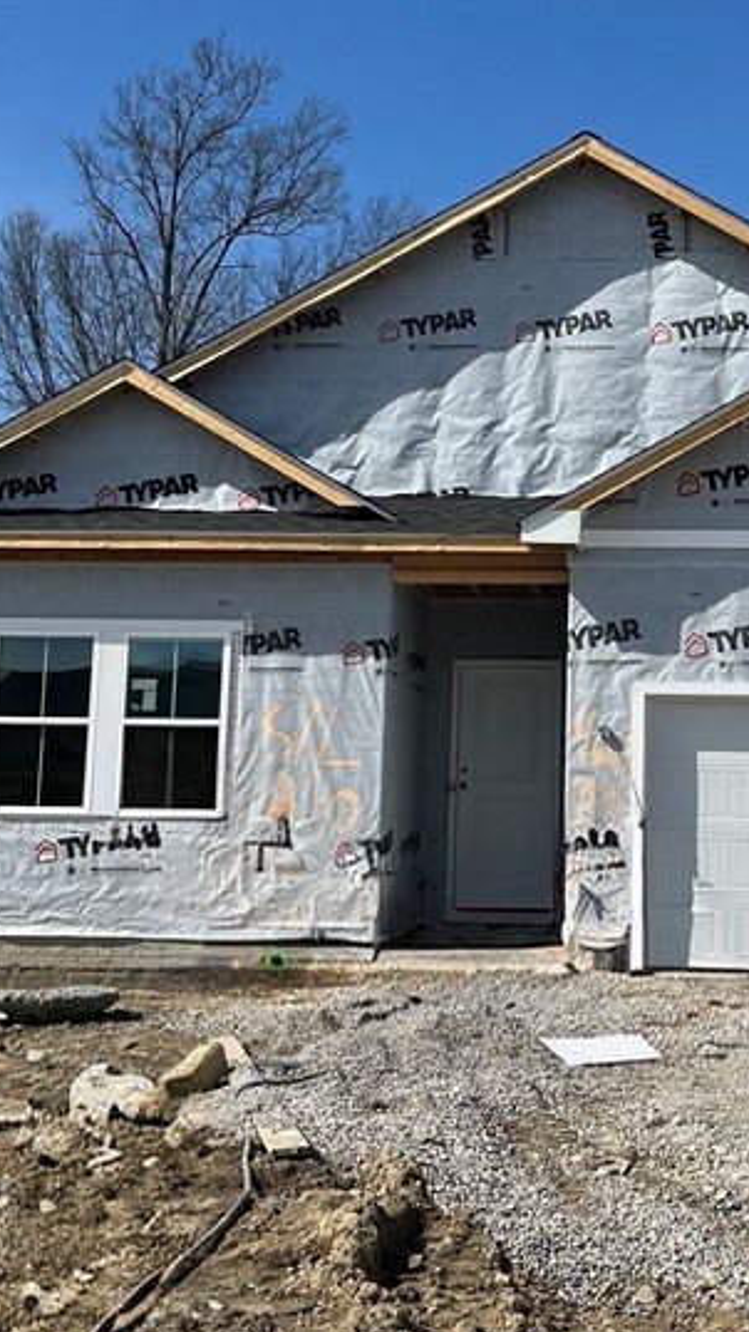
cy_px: 553
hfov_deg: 21.9
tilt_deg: +6.6
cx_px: 595
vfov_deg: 38.4
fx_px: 1907
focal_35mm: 54
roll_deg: -1.1
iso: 50
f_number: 1.6
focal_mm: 5.1
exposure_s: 1/5556
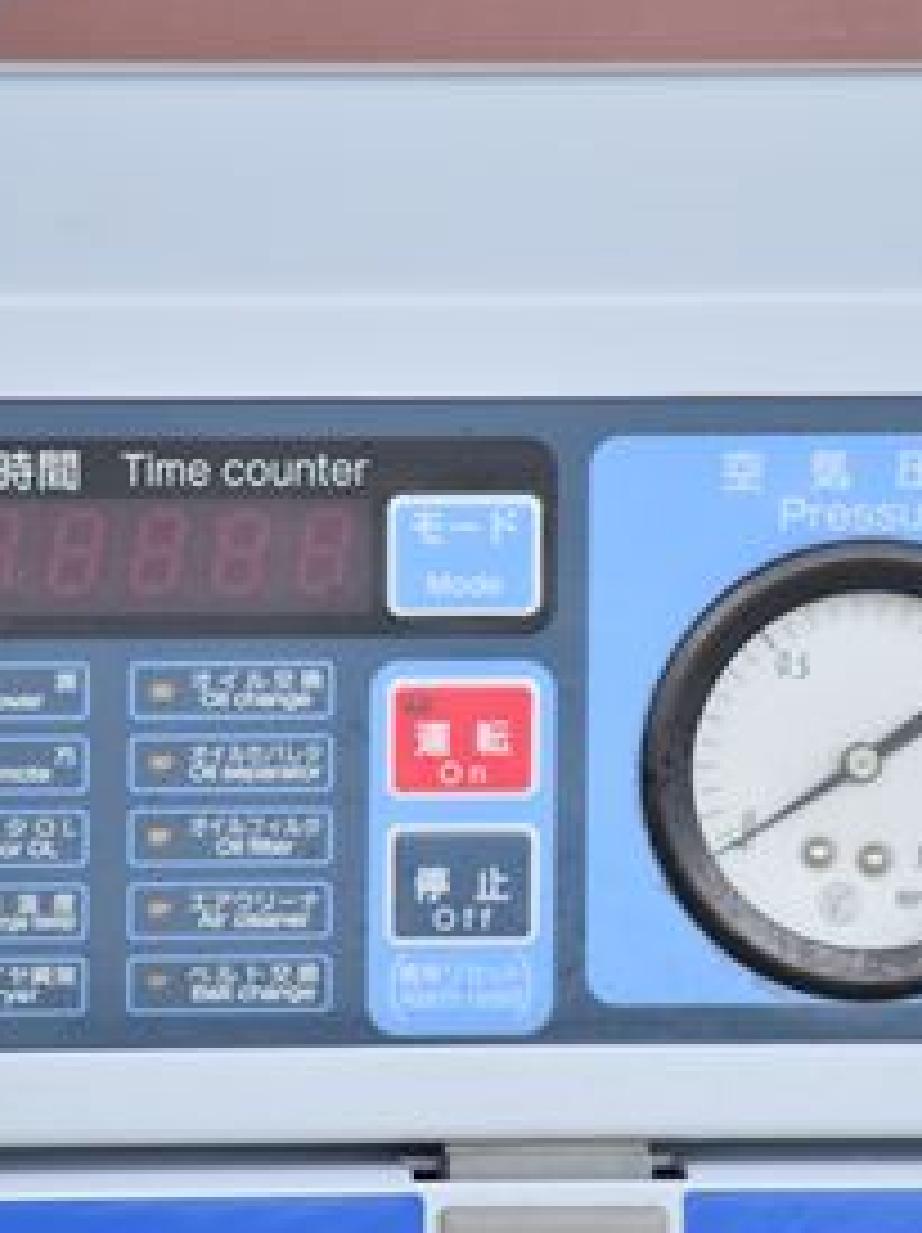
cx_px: 567
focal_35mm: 712
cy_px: 639
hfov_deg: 2.1
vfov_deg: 2.8
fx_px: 25325
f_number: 6.3
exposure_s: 1/640
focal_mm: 270
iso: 1250
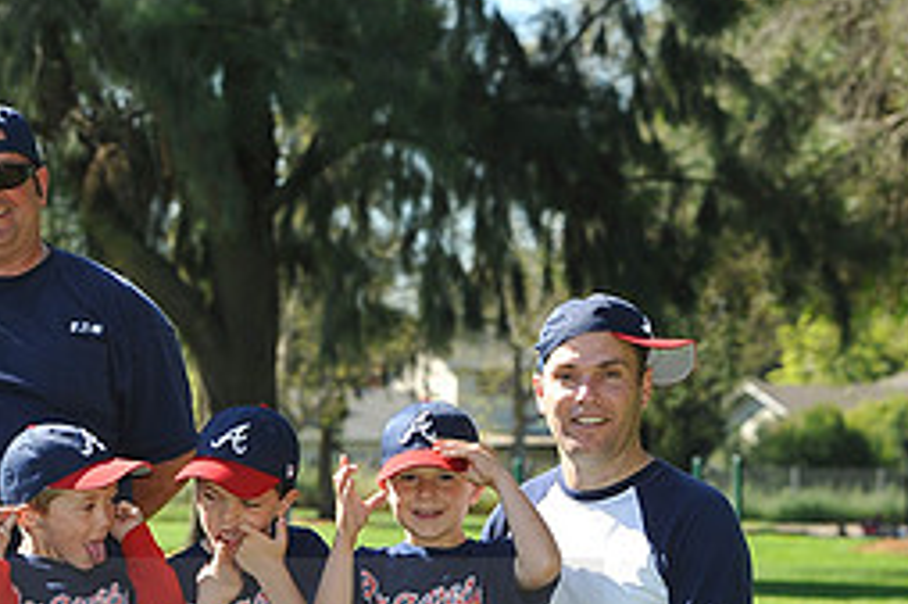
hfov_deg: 5.5
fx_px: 9502
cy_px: 604
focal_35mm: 377
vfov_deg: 3.6
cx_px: -89
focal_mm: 165
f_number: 7.1
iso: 200
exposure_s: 1/250
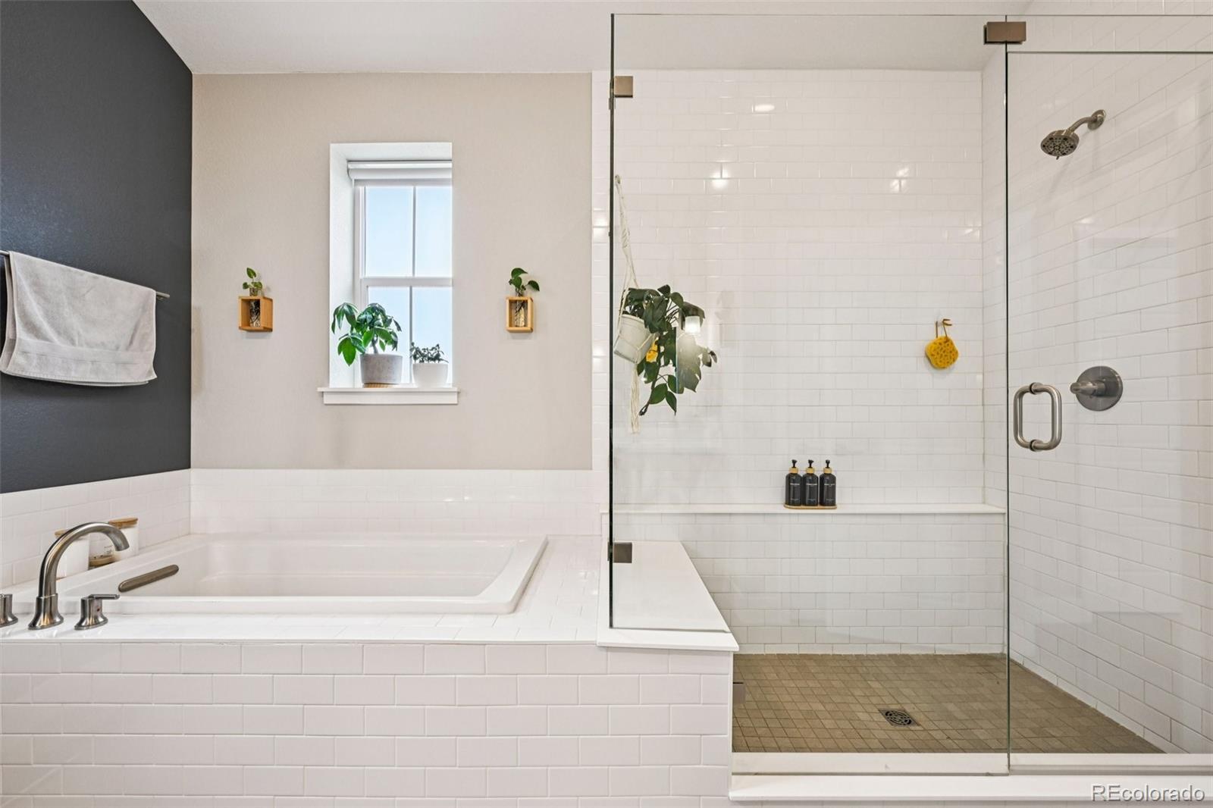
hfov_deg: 104.3
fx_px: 472
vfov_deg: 81.2
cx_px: 606
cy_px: 404
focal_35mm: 14
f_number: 11
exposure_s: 1/15
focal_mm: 14
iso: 280
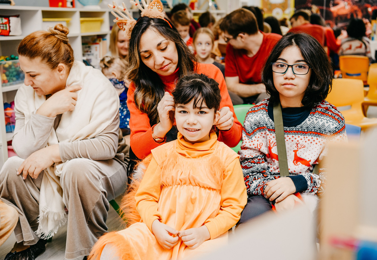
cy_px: 136
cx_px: 172
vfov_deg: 26.8
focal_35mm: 52
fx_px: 546
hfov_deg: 38.1
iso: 250
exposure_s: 1/160
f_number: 4
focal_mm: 48
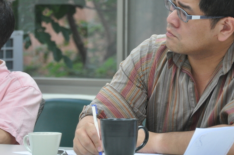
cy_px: 61
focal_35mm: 234
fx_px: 1517
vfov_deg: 5.9
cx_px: 112
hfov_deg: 8.8
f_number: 5.6
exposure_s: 1/40
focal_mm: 105
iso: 800
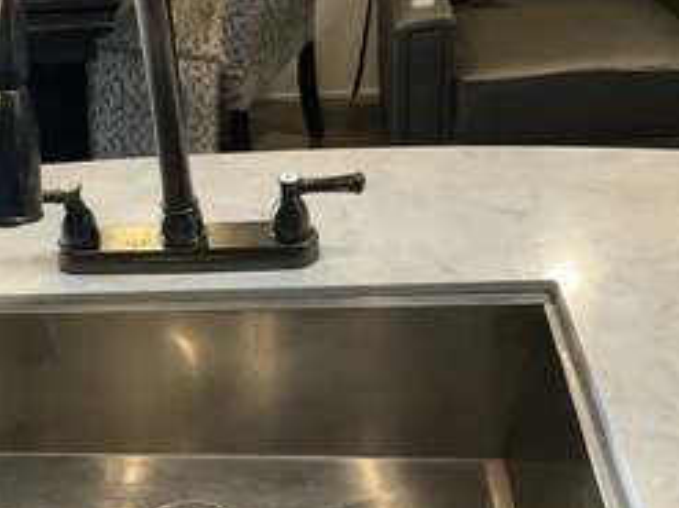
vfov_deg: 30.6
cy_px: 343
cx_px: 148
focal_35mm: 47
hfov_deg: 39.1
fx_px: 921
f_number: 1.8
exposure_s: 1/60
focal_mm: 3
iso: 320
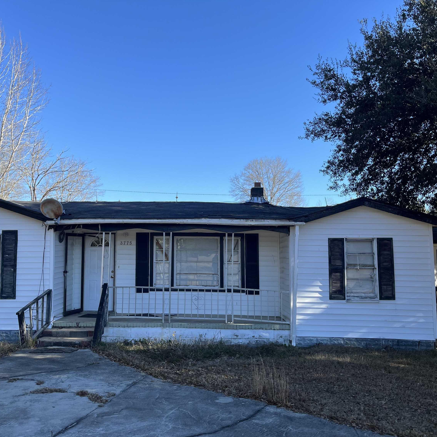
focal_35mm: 31
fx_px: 443
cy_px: 220
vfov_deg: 52.5
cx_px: 197
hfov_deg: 52.4
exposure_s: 1/1517
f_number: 1.6
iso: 50
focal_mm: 5.1
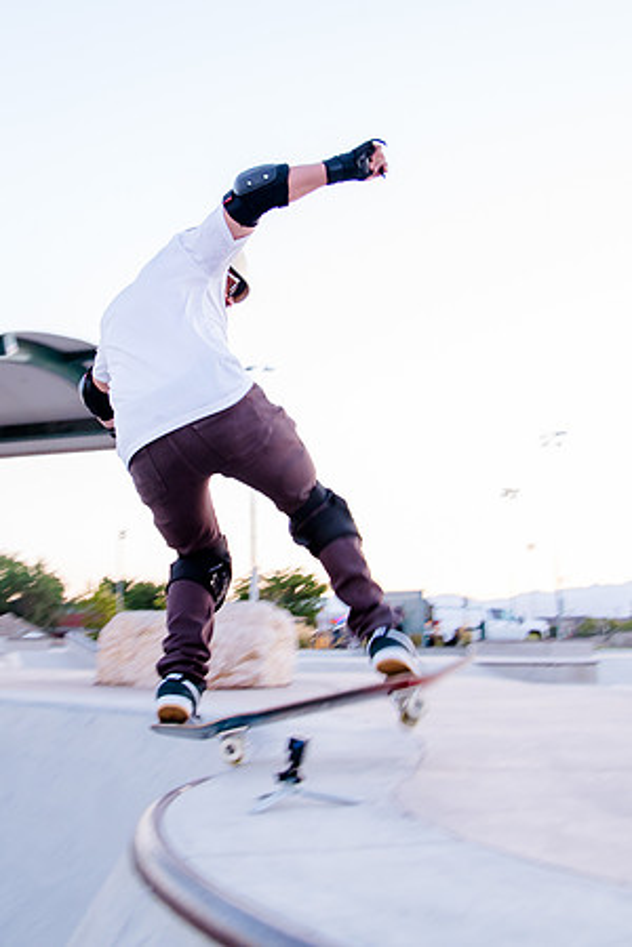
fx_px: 1079
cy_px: 432
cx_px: 201
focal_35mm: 41
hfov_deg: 32.3
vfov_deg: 47.4
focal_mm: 24
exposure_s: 1/160
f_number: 4
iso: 1250
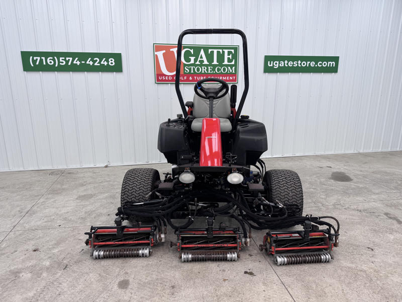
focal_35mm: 24
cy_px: 151
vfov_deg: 56.8
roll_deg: -0.7
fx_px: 279
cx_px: 201
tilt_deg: -15.2
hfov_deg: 71.6
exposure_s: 1/120
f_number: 1.78
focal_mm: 6.76
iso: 64
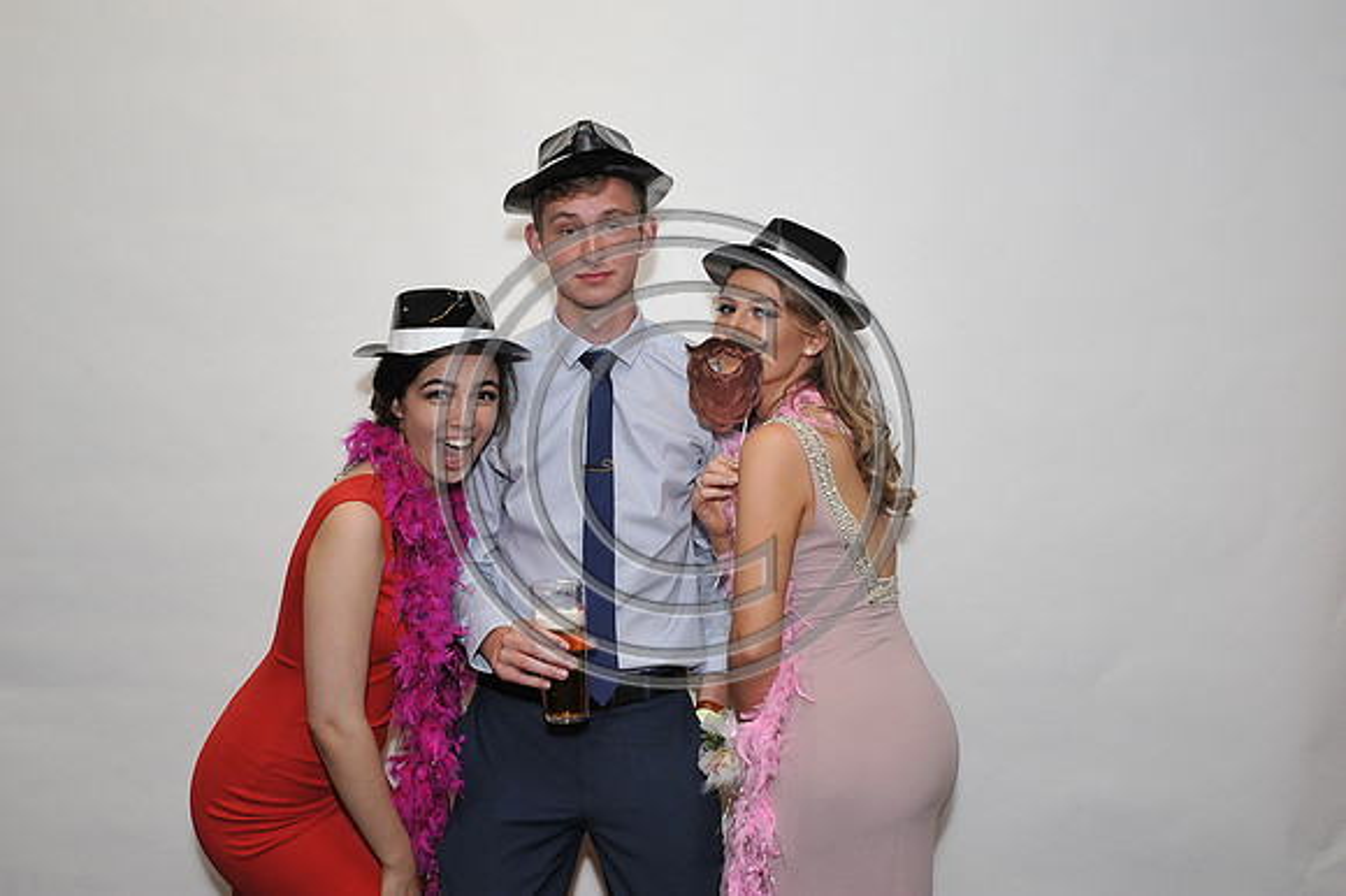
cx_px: 673
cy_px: 448
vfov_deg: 31.9
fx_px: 1569
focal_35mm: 42
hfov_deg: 46.4
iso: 800
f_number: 6.3
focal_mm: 42
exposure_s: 1/60
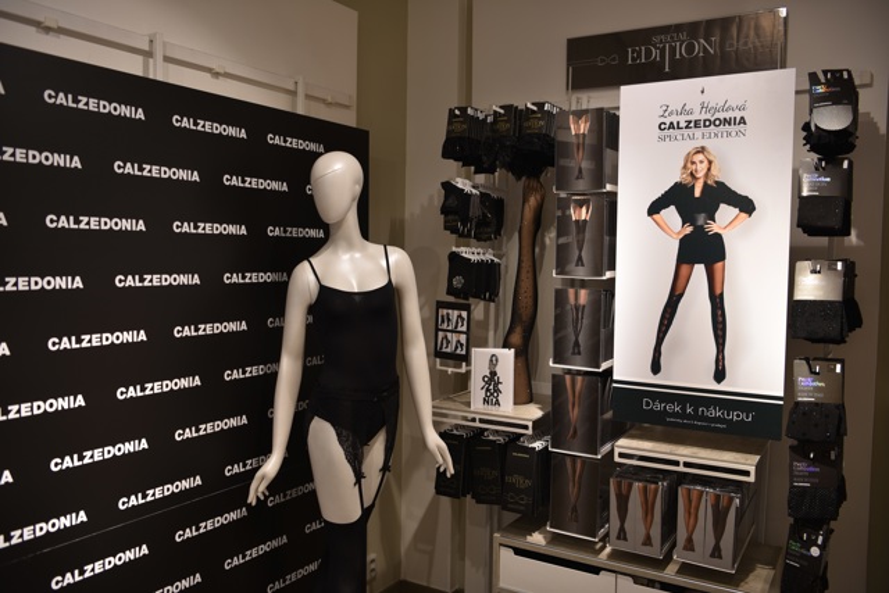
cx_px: 444
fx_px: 766
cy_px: 296
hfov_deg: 60.3
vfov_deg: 42.3
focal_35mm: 31
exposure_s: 1/50
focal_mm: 31
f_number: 2.8
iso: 100
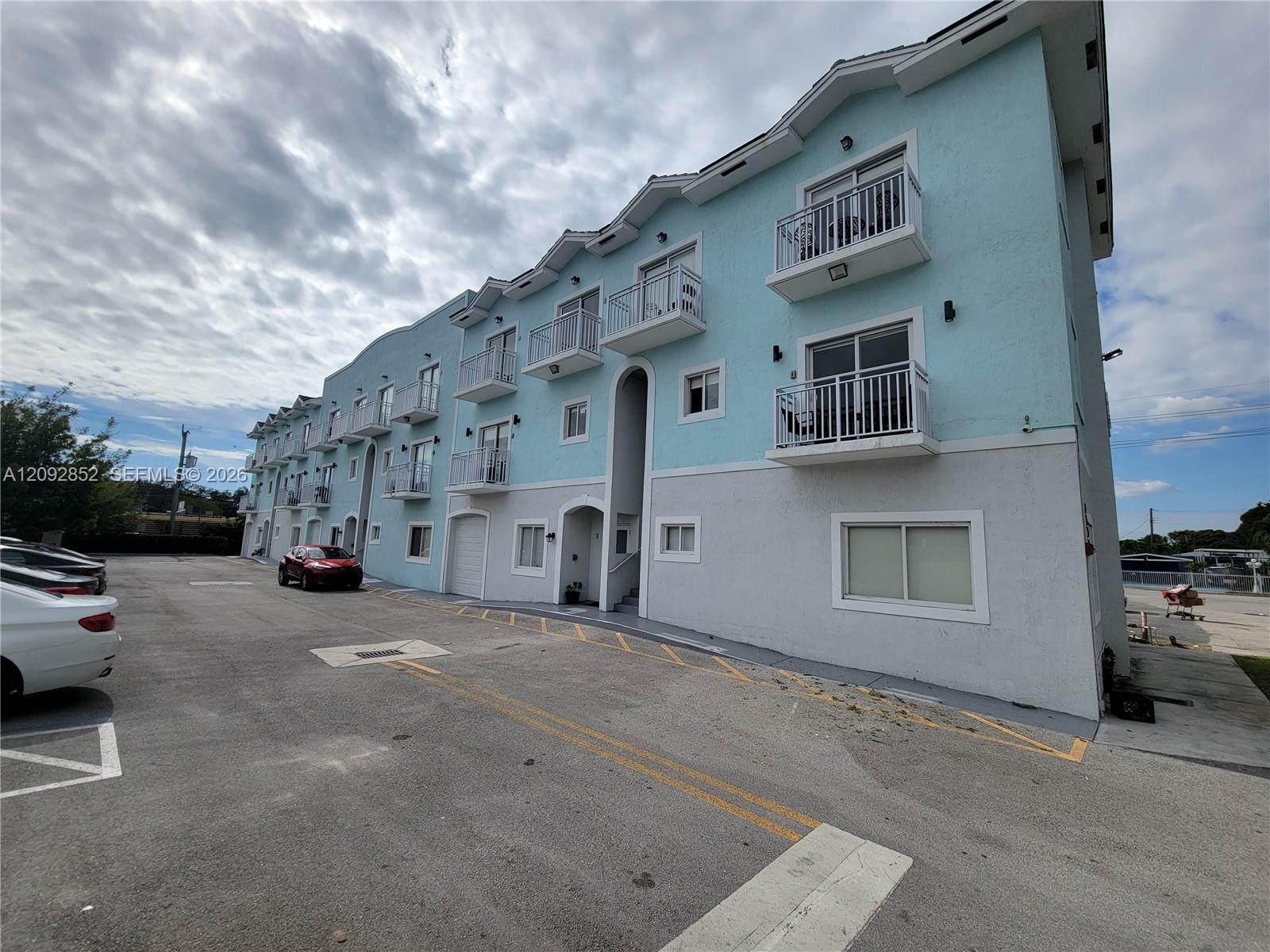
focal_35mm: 13
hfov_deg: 106.2
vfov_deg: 89.9
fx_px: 477
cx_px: 635
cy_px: 476
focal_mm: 2.2
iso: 50
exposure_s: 1/4279
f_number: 2.2
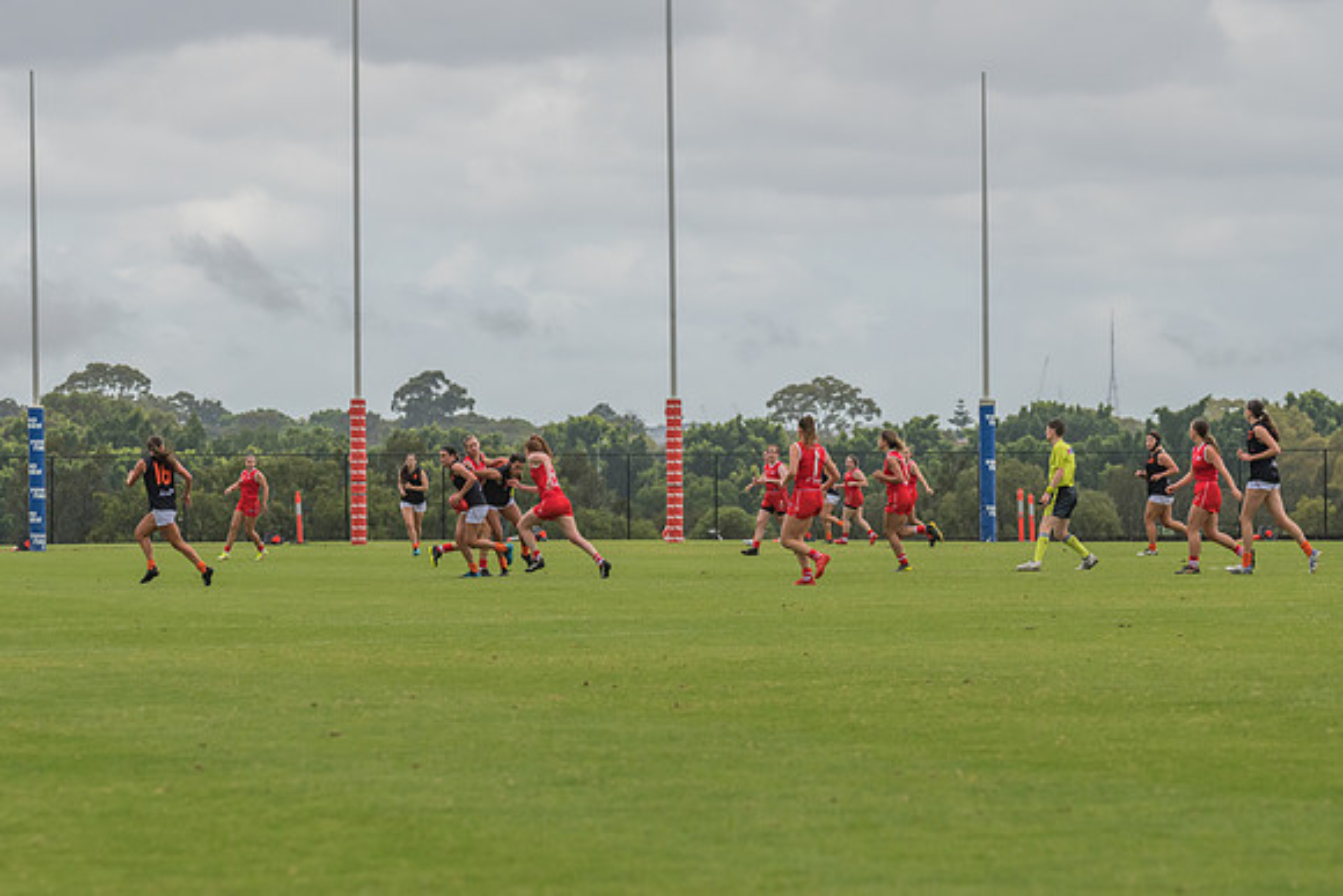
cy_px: 411
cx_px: 552
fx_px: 7917
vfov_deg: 6.5
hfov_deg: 9.7
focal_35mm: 212
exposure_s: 1/1250
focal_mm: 180
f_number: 9
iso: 800
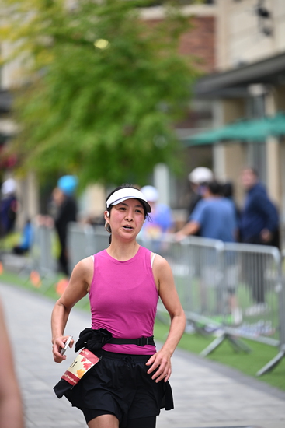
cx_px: 142
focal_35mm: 175
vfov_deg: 11.7
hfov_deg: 7.9
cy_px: 214
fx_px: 2077
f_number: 2.8
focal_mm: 175
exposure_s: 1/2000
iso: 640
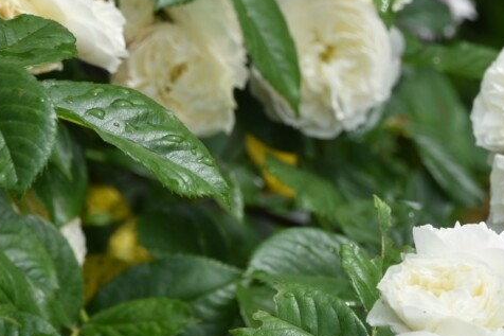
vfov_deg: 3.6
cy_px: 164
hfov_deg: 5.5
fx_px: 5290
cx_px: 264
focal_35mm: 378
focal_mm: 100
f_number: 8
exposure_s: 1/250
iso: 100
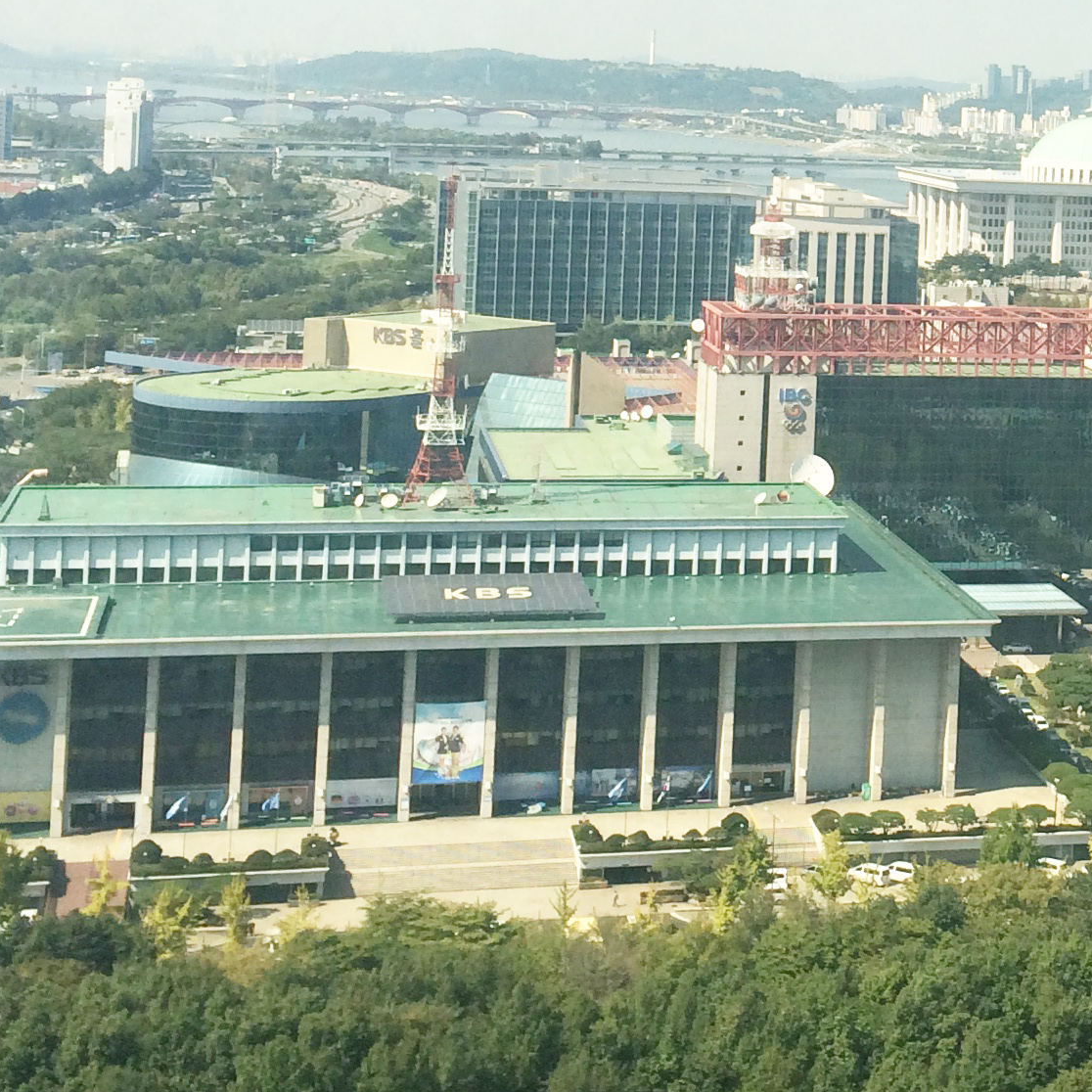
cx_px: 1204
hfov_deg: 21.8
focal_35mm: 75
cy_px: 122
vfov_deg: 22.5
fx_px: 2677
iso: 32
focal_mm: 4.15
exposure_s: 1/1466
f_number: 2.2
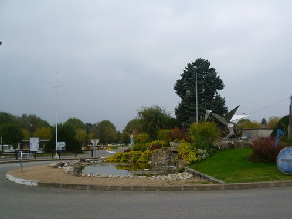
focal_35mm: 36
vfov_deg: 39.6
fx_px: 304
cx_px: 179
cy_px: 114
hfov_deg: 51.0
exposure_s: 1/400
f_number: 2.8
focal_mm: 5
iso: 80
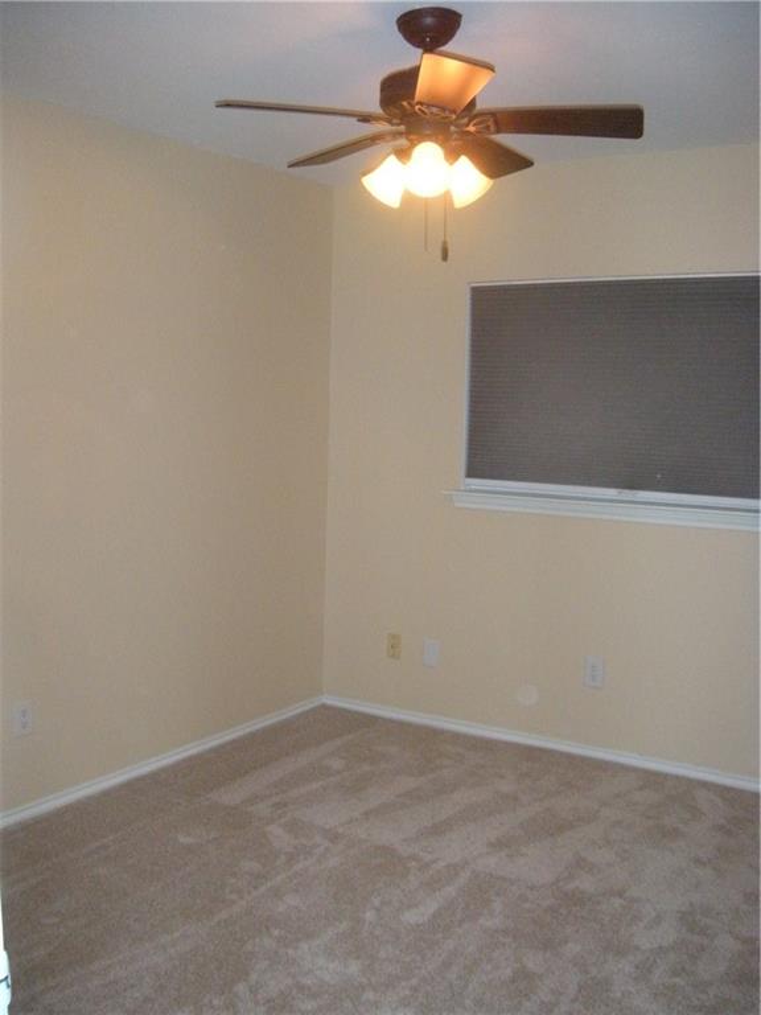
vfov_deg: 52.6
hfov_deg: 40.7
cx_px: 380
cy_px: 508
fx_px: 1026
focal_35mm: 35
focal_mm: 5.9
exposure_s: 1/60
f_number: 3.8
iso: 400
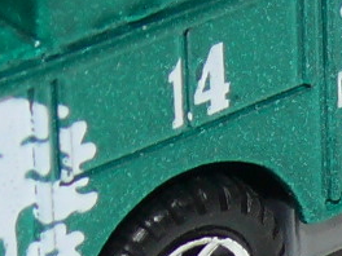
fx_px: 4436
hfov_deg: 4.4
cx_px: 298
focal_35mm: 449
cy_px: -163
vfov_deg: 3.3
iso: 100
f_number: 4
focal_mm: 11.2
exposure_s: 1/30
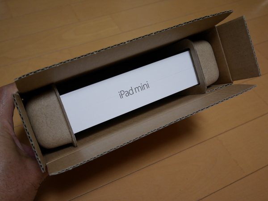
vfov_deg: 37.8
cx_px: 134
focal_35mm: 38
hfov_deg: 48.9
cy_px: 100
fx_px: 294
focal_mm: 19
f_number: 4.3
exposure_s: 1/60
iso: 800
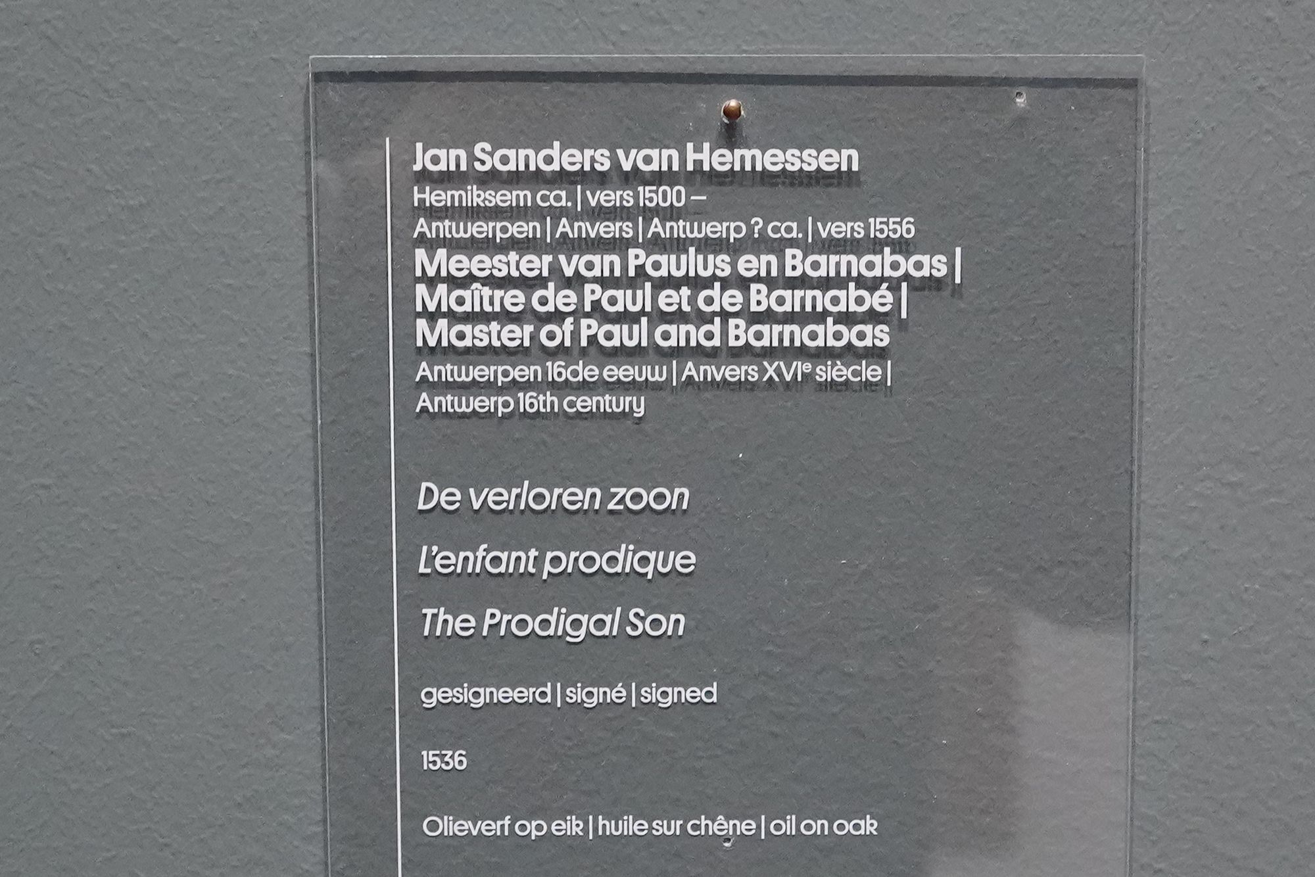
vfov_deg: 53.1
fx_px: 877
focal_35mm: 24
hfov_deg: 73.7
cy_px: 438
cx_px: 658
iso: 3200
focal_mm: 24
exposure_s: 1/80
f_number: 4.5
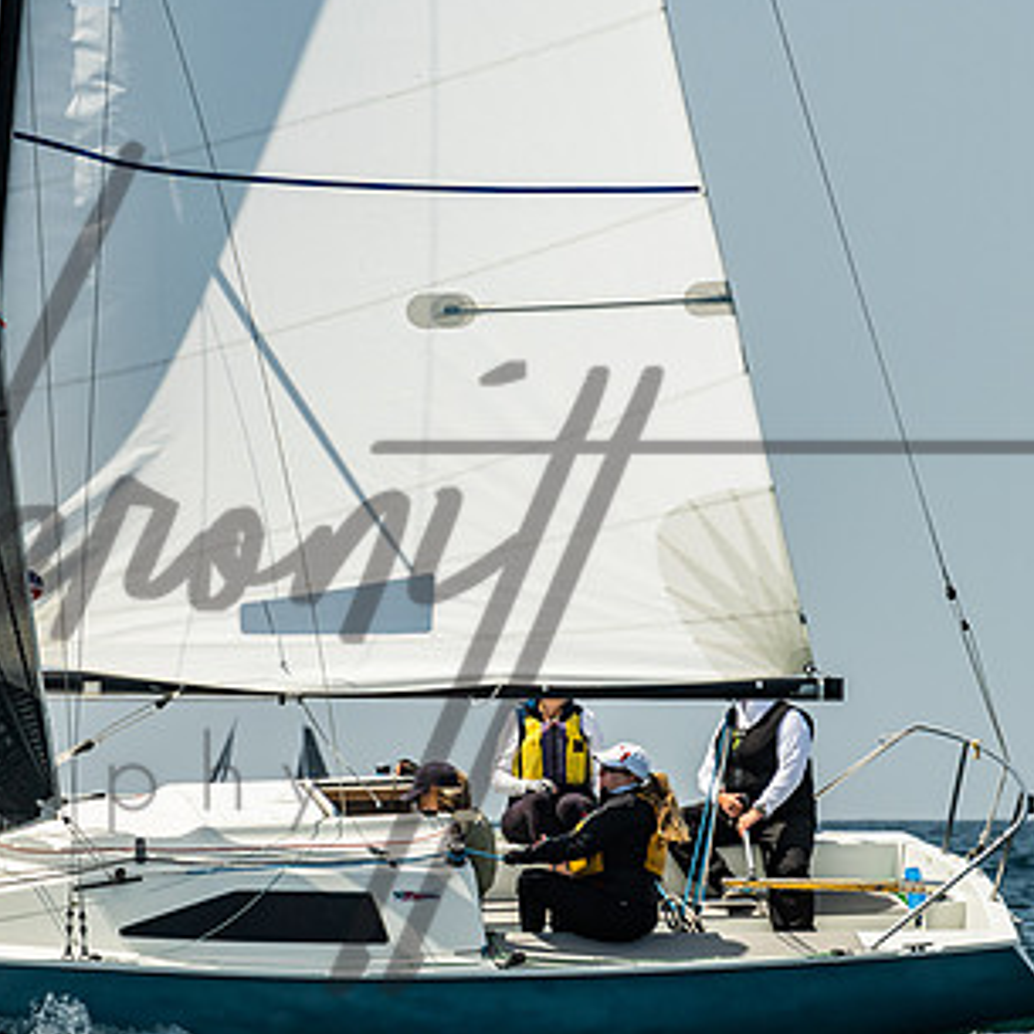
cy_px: 554
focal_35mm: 302
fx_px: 10206
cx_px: 291
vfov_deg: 5.8
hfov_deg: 5.8
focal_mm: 150
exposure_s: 1/800
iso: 320
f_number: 6.3
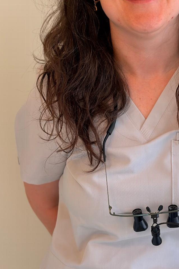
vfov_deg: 21.3
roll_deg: +0.9
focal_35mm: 95
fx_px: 708
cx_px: 148
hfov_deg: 14.3
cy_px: 70
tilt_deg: -10.4
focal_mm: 5.96
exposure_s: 1/50
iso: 25
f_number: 1.6
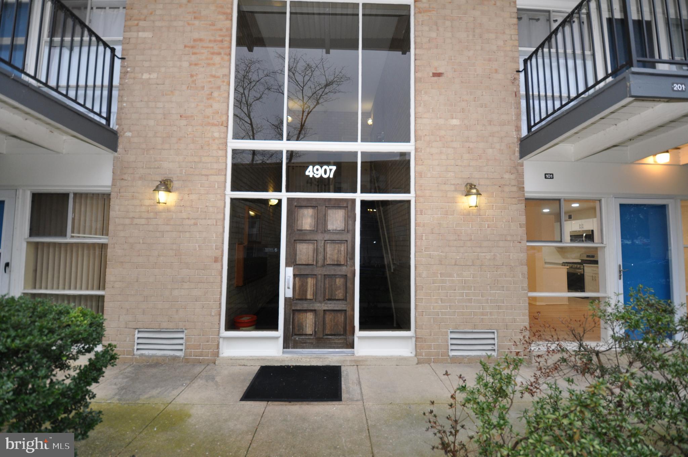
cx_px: 344
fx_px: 286
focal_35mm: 15
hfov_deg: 100.5
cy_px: 228
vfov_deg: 77.2
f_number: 4
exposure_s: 1/60
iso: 450
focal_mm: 10
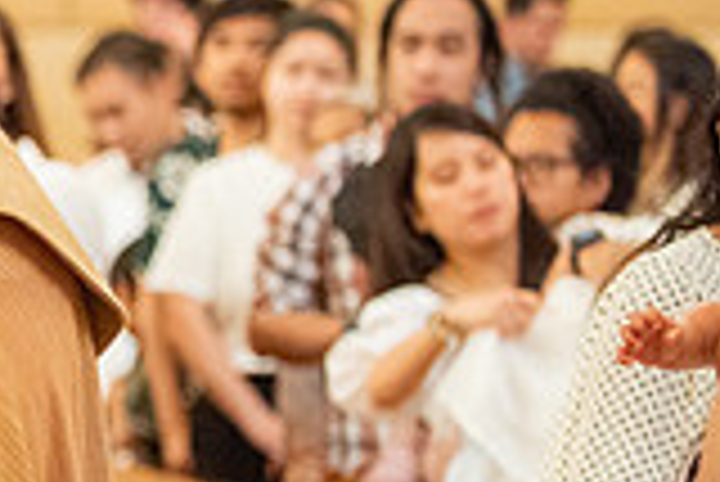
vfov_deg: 3.9
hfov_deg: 5.7
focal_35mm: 355
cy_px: 250
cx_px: -495
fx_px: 7106
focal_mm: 98
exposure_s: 1/160
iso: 2000
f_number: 2.8
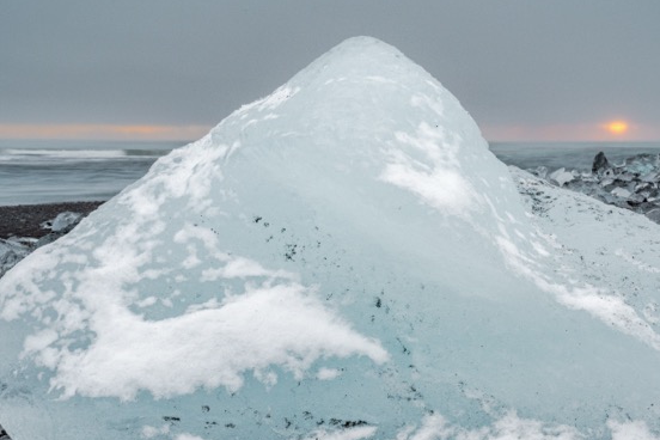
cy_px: 306
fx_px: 1613
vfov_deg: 15.5
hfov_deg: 23.1
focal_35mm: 88
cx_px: 404
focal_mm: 54
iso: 500
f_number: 22
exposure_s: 1.3
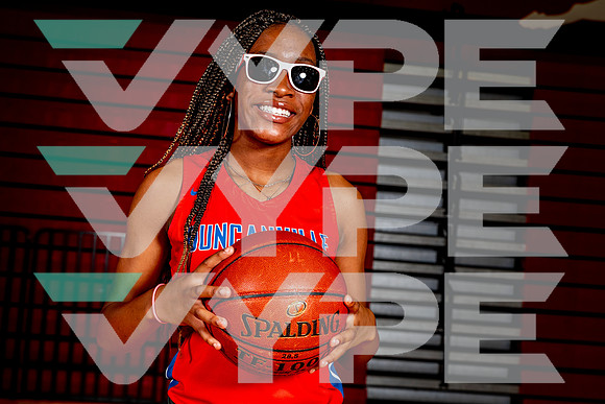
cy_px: 195
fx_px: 923
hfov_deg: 36.3
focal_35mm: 55
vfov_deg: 24.7
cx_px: 314
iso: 100
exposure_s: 1/125
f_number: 5.6
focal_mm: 53
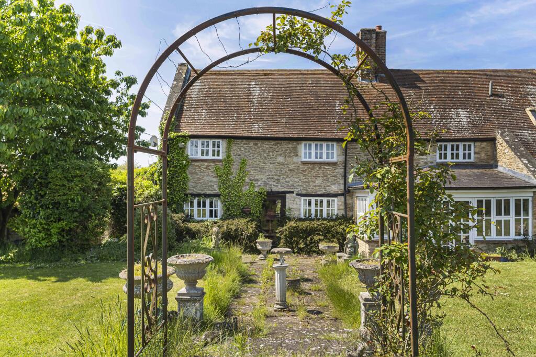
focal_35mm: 29
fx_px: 432
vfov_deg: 45.0
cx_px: 268
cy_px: 178
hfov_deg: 63.7
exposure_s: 1/500
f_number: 8
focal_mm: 29
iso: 400
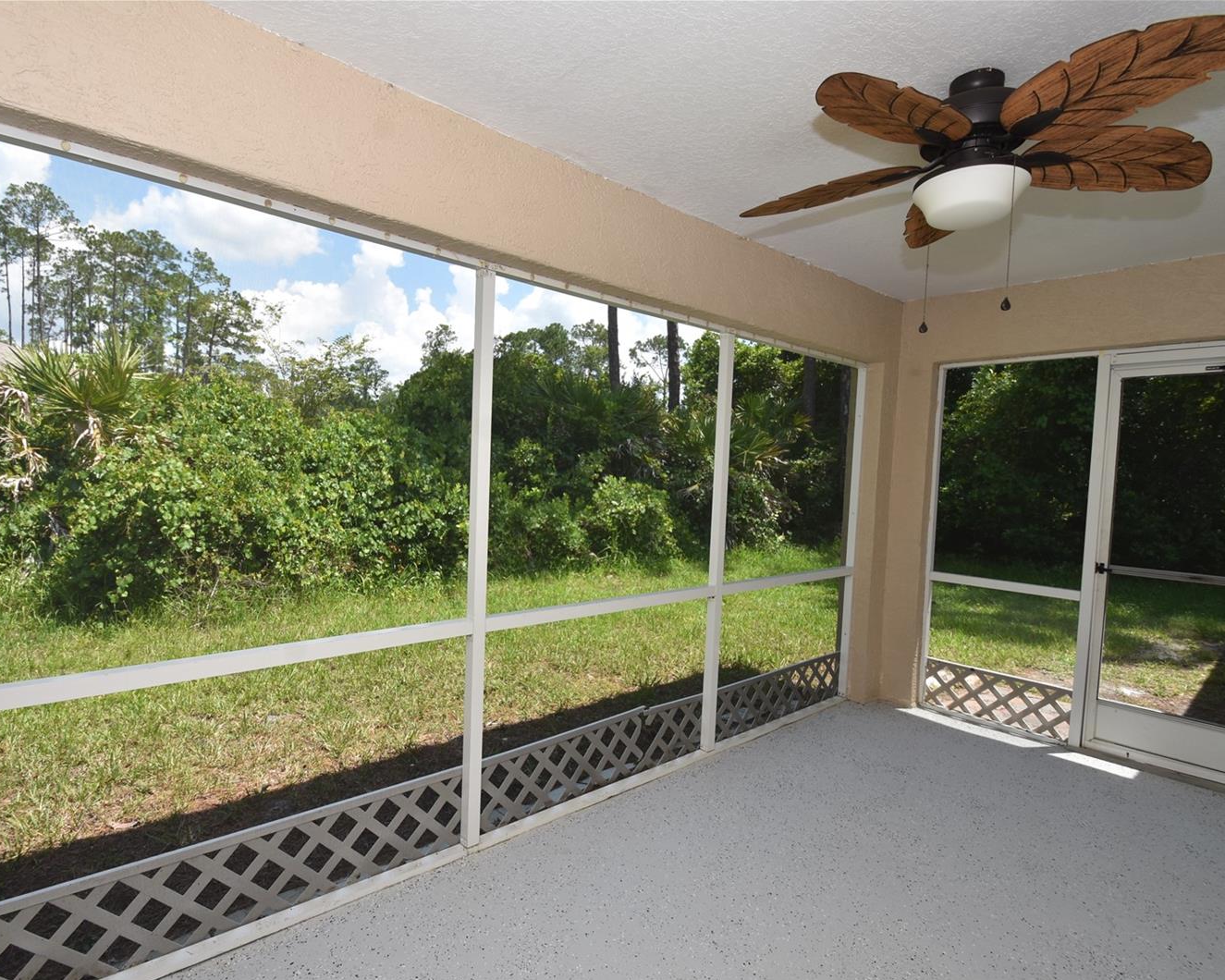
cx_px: 567
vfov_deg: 77.0
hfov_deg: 89.5
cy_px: 492
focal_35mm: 17
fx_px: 616
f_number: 6.3
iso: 100
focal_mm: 10
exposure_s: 1/160
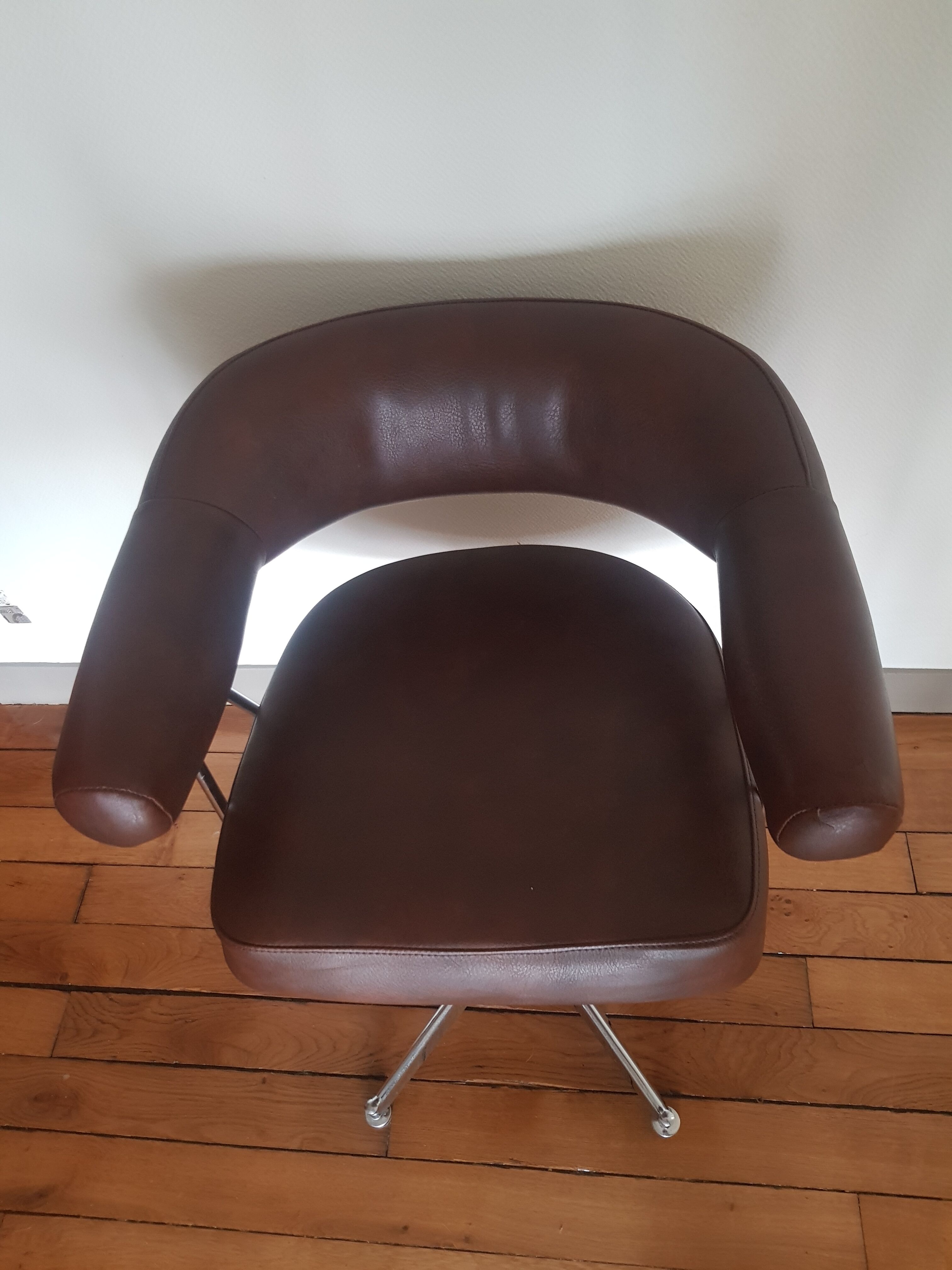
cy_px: 635
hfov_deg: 53.1
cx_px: 476
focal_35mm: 26
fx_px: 953
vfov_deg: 67.3
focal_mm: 4.2
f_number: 1.7
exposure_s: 1/10
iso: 250
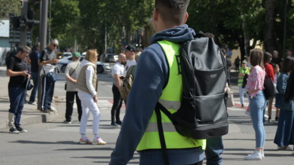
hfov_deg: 17.0
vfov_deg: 9.6
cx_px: 163
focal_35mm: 126
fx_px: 983
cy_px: 84
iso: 160
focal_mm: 42
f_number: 4.8
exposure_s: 1/1000
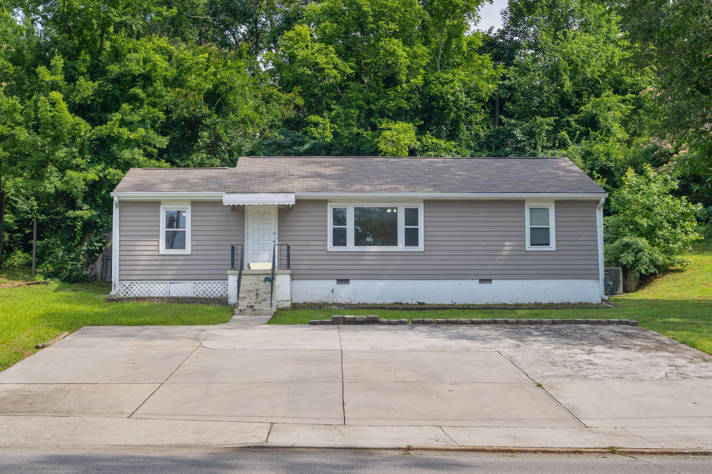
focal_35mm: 35
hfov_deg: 54.4
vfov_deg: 37.9
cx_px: 356
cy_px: 237
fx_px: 692
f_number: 7.1
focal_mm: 35
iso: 320
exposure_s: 1/320
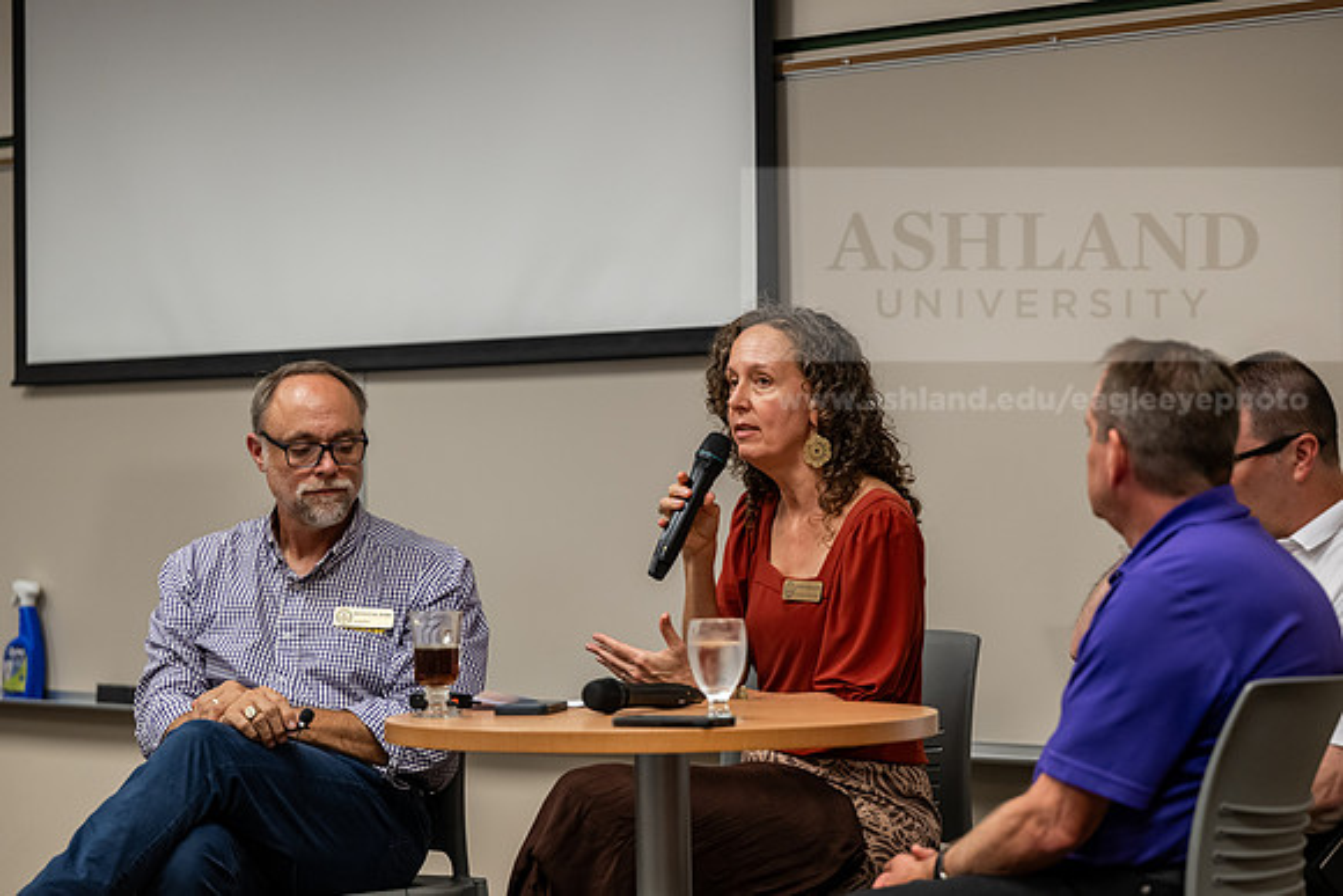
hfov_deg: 19.6
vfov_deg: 13.2
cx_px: 672
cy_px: 448
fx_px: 3881
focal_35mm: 104
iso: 1250
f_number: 2.8
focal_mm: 104
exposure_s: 1/160
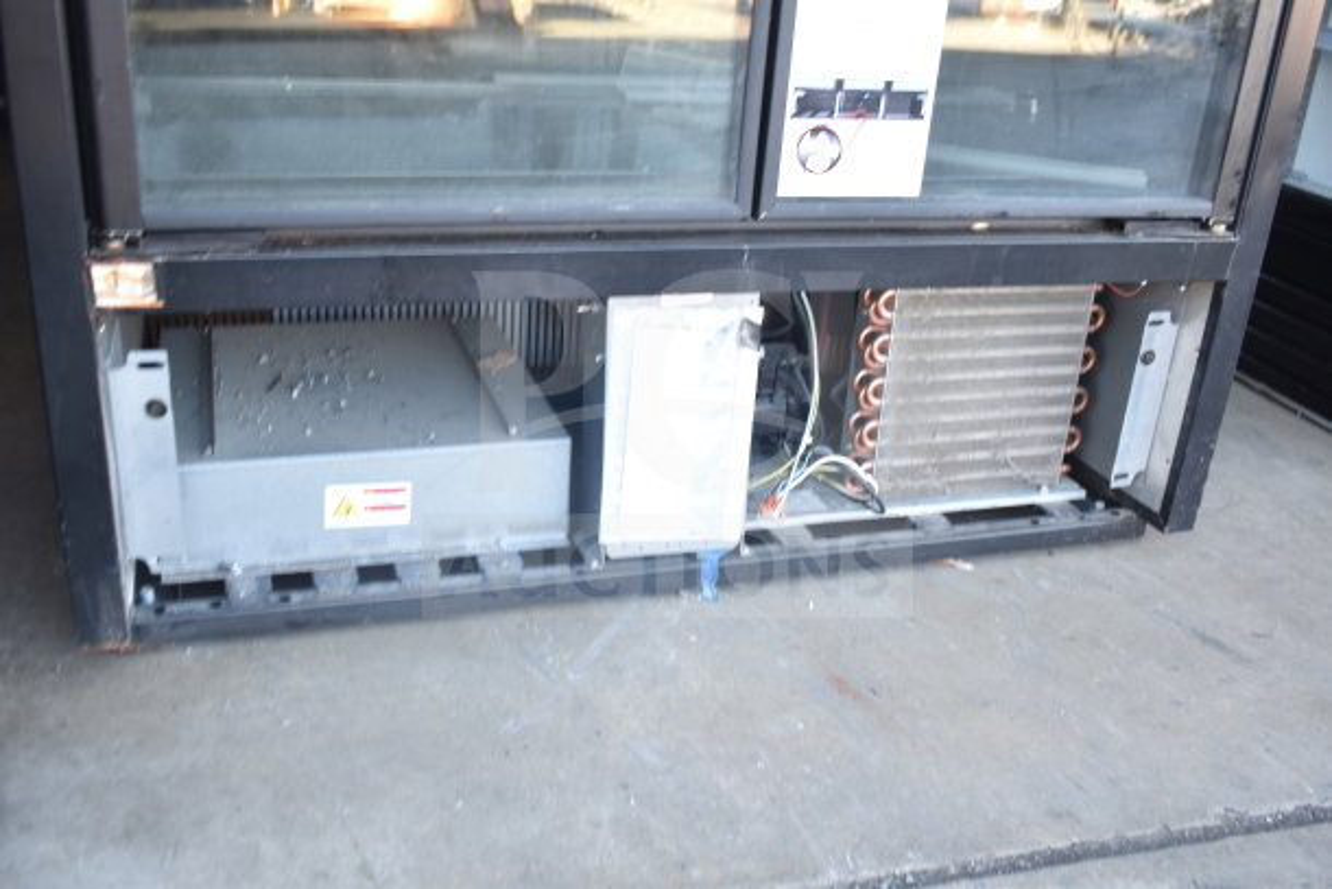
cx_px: 666
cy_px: 444
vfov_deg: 40.0
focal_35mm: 33
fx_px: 1221
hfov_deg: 57.2
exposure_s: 1/40
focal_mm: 22
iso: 250
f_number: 3.8
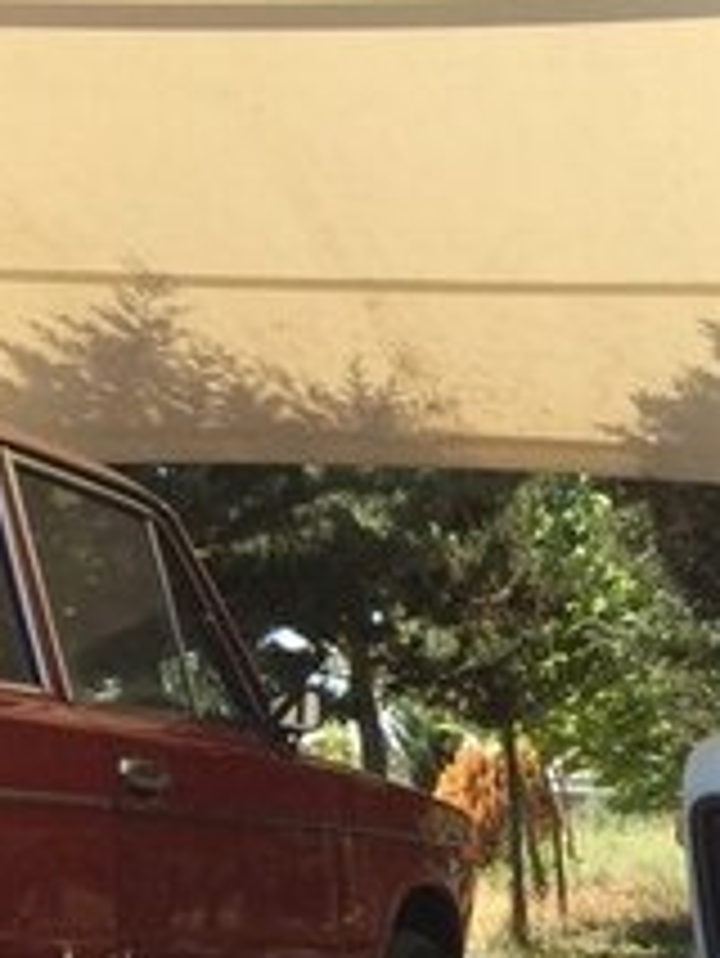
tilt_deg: -4.8
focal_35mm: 90
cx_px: 1390
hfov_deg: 14.1
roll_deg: +0.2
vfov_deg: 20.6
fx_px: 2493
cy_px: 1095
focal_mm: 4.15
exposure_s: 1/774
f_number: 2.2
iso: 32
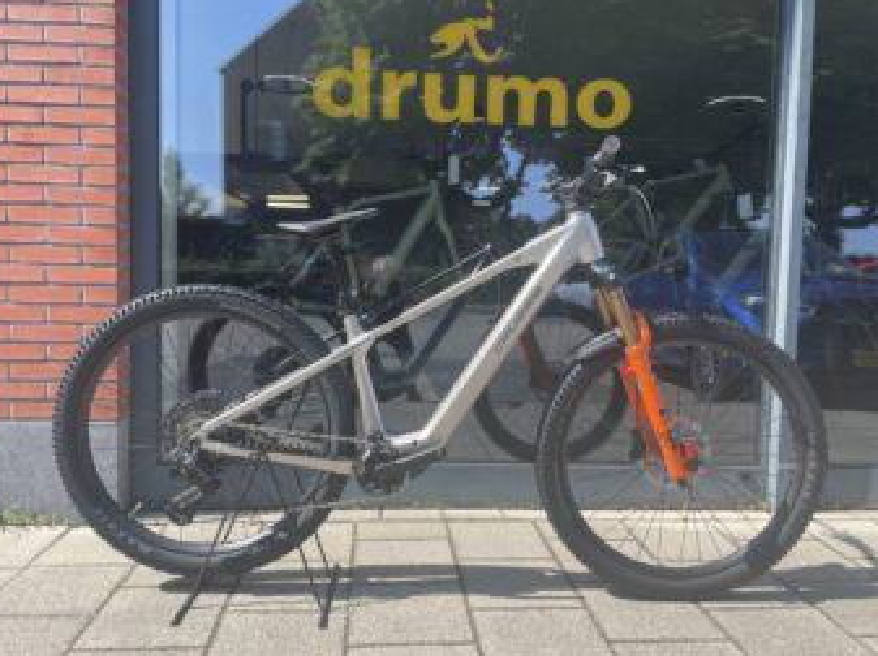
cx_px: 425
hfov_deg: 65.4
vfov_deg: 51.3
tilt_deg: -4.9
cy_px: 333
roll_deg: -2.3
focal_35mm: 27
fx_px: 684
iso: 32
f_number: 1.6
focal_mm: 4.2
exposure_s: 1/1221
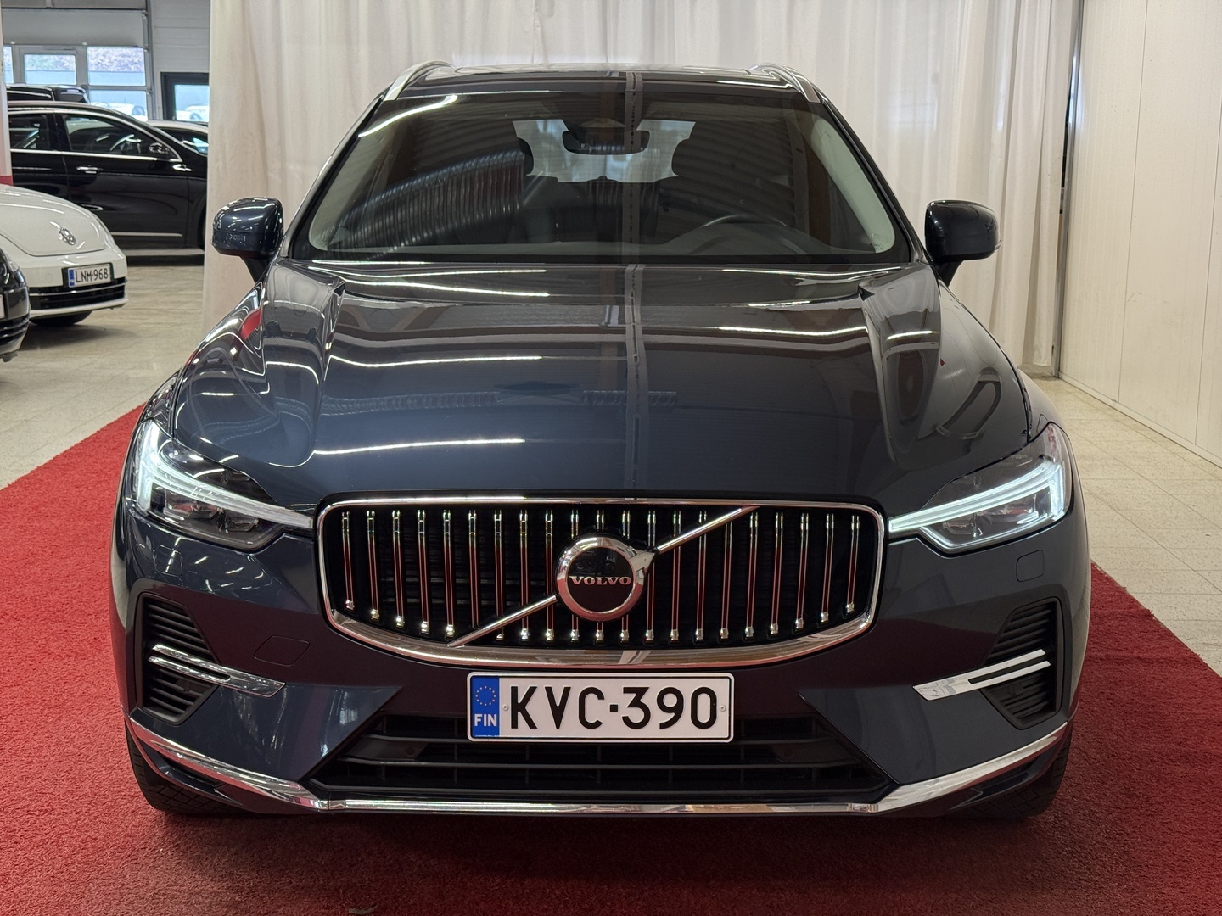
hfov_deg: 39.7
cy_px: 458
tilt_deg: -10.7
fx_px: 1694
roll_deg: -0.6
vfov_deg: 30.3
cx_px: 611
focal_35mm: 48
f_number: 1.78
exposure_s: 1/117
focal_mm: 6.76
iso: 200
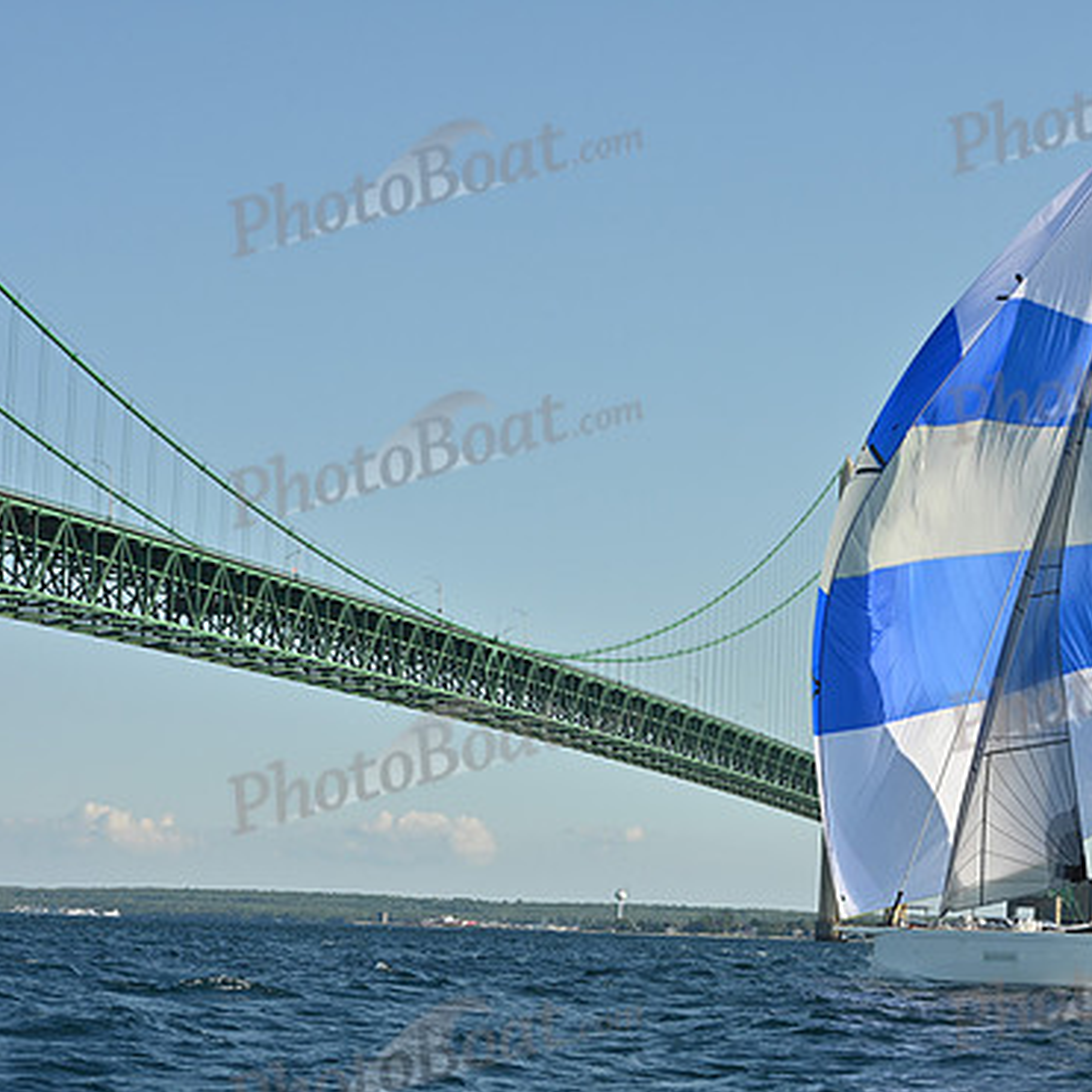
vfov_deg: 15.4
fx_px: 4033
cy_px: 564
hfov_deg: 15.4
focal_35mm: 113
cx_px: 798
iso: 320
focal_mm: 85
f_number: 9
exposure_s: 1/1600
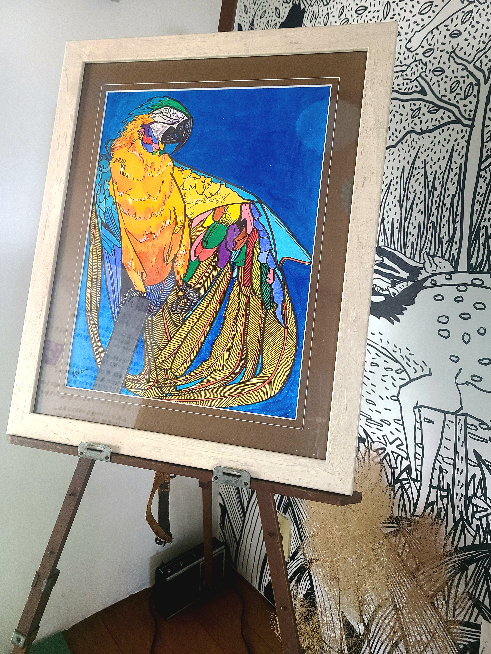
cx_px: 246
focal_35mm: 26
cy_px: 327
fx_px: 492
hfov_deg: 53.1
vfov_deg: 67.3
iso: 500
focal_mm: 5.4
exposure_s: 1/50
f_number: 1.8
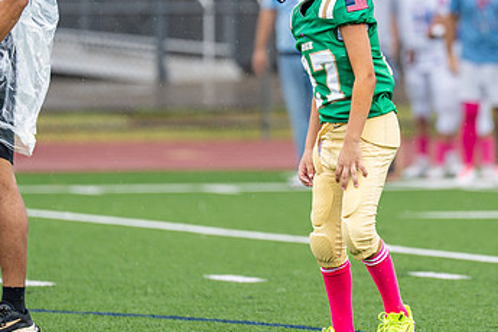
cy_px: 100
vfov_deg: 2.4
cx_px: 398
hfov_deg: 3.7
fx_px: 7788
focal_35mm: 563
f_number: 2.8
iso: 400
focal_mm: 200
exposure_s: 1/1000
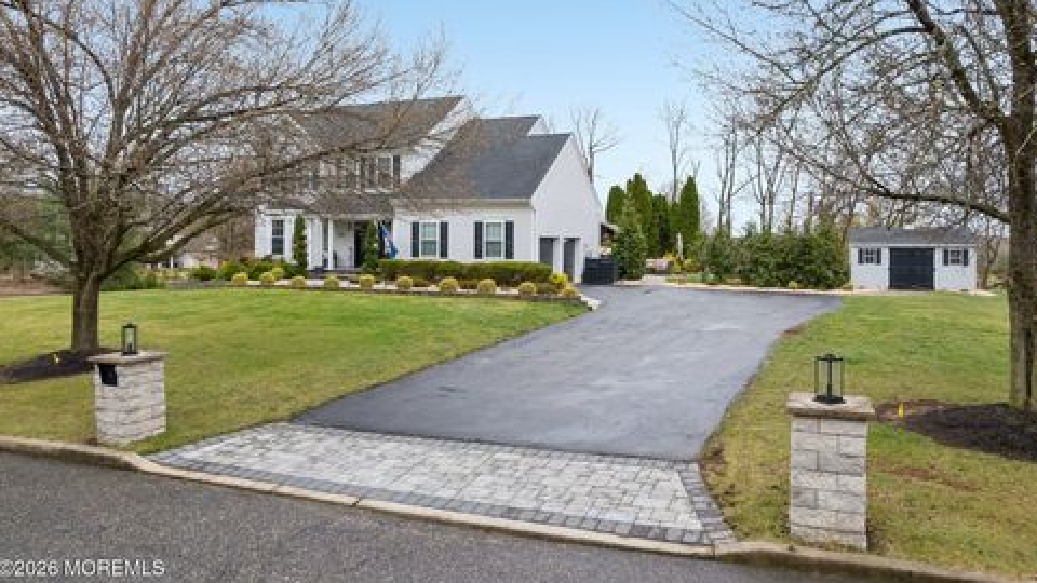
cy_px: 241
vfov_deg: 47.5
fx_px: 660
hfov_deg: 76.3
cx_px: 536
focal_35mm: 24
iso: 100
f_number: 2.8
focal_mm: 8.4
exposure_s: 1/500
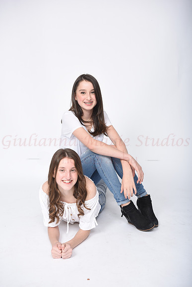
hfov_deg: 29.9
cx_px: 96
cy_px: 144
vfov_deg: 43.6
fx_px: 360
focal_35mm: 45
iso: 160
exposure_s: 1/250
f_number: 7.1
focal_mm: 45
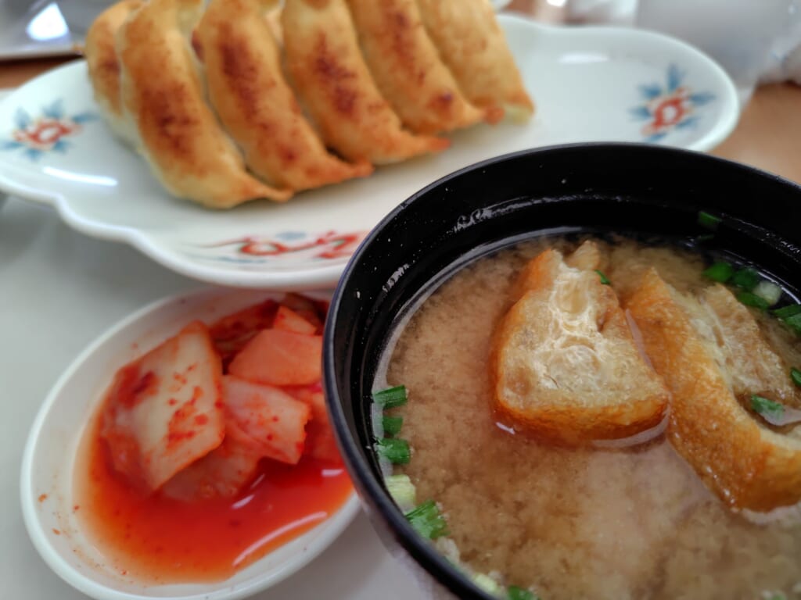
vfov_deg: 58.9
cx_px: 400
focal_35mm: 23
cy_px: 300
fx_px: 532
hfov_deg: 73.9
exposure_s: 1/120
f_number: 1.9
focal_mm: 5.6
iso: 72
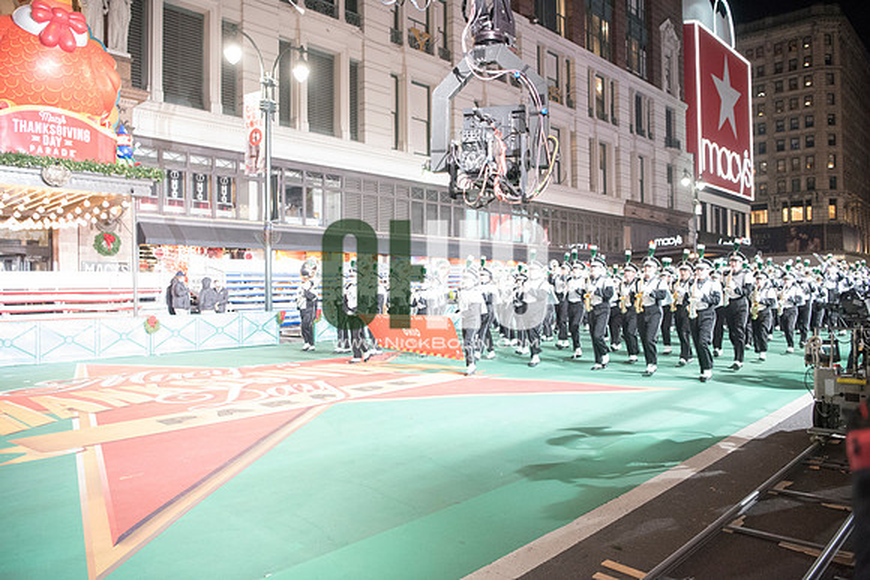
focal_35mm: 28
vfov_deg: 46.4
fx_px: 677
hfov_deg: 65.5
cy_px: 290
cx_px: 435
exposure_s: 1/250
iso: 8000
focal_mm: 28
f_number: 2.8
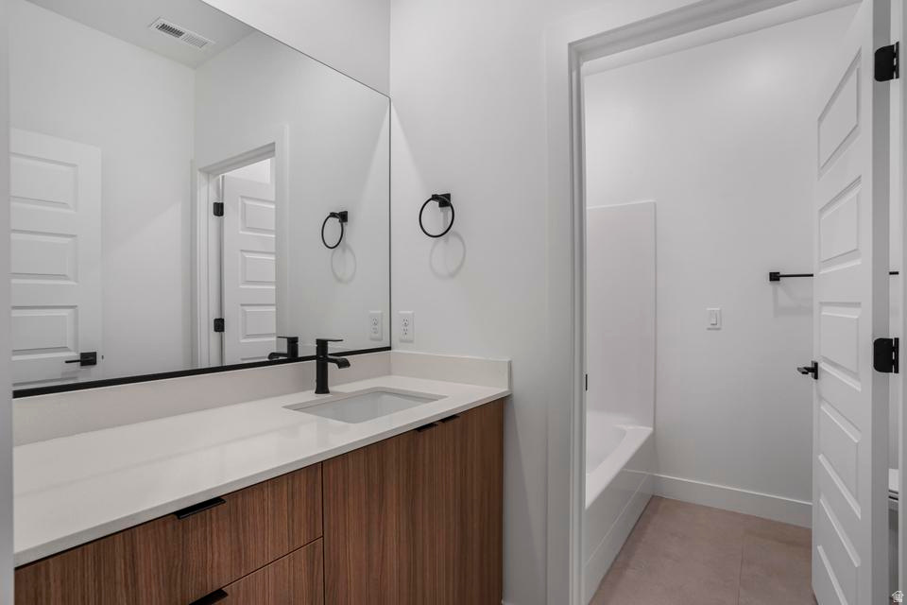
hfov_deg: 90.0
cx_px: 454
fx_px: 453
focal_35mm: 18
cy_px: 302
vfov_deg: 67.4
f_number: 9
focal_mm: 18
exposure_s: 1/15
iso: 250
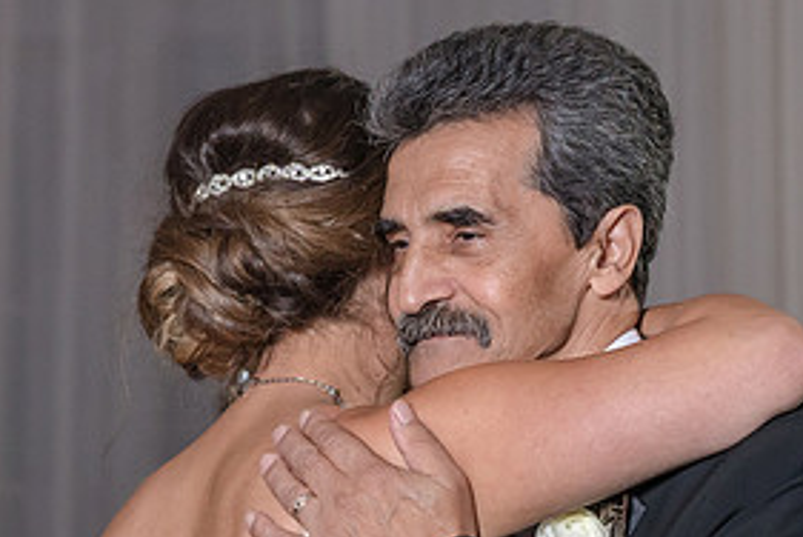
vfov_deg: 4.2
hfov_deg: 6.2
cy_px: 488
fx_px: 7391
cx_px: 432
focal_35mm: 331
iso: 2000
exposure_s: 1/100
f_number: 5.6
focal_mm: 103
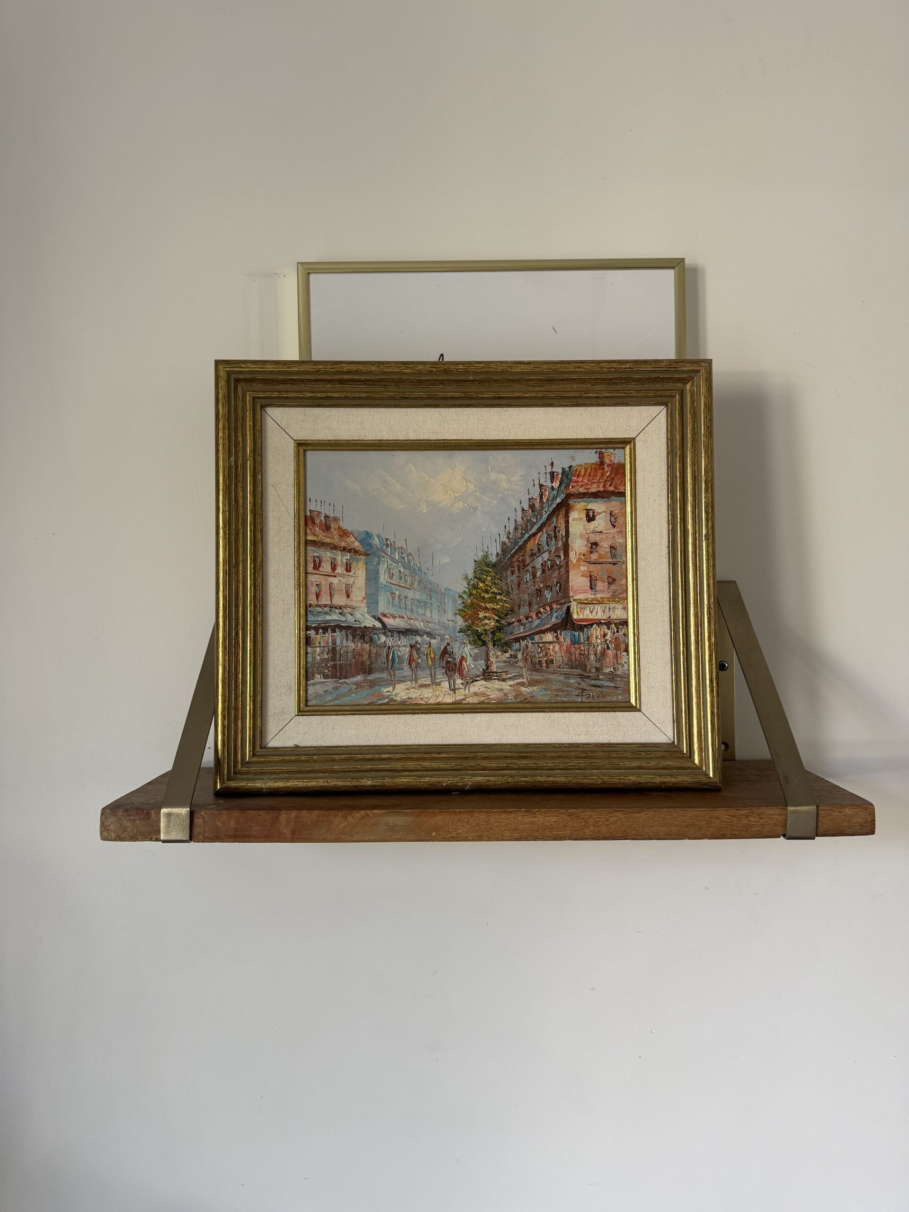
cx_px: 454
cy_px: 606
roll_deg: +0.4
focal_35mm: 24
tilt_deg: -0.6
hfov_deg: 56.8
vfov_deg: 71.6
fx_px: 840
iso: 160
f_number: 1.78
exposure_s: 1/121
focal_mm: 6.76
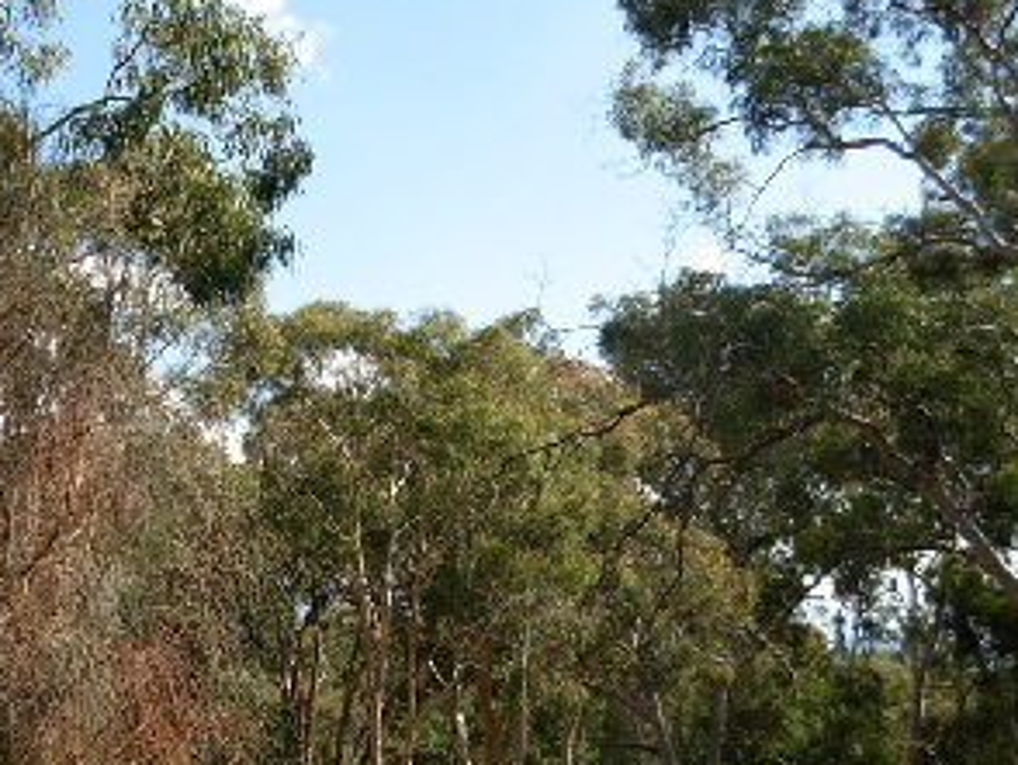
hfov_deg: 30.7
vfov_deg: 23.5
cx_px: 270
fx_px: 1825
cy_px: 543
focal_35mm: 62
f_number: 2.9
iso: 79
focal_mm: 6.3
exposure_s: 1/703
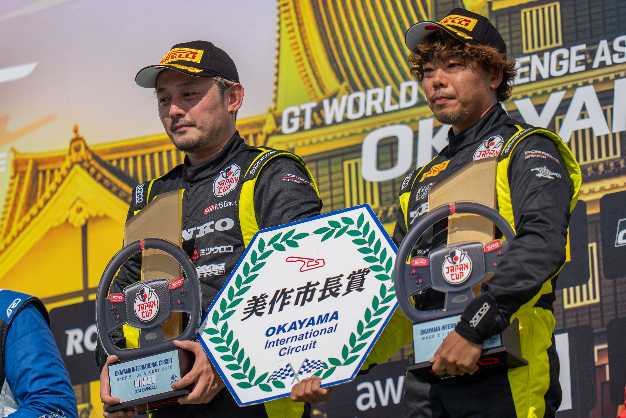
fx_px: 6955
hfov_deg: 5.2
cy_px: 209
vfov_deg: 3.4
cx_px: 313
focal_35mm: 400
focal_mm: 400
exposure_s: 1/2000
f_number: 2.8
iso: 125
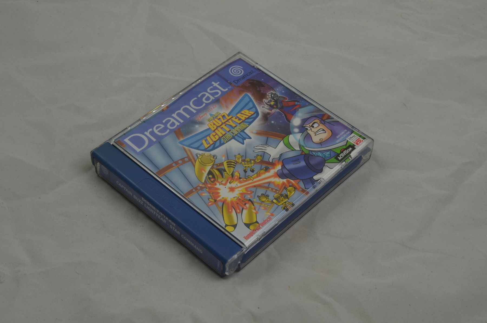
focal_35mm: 60
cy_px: 162
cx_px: 244
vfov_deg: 22.5
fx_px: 810
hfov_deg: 33.5
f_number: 20
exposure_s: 1/3
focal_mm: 40
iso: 100
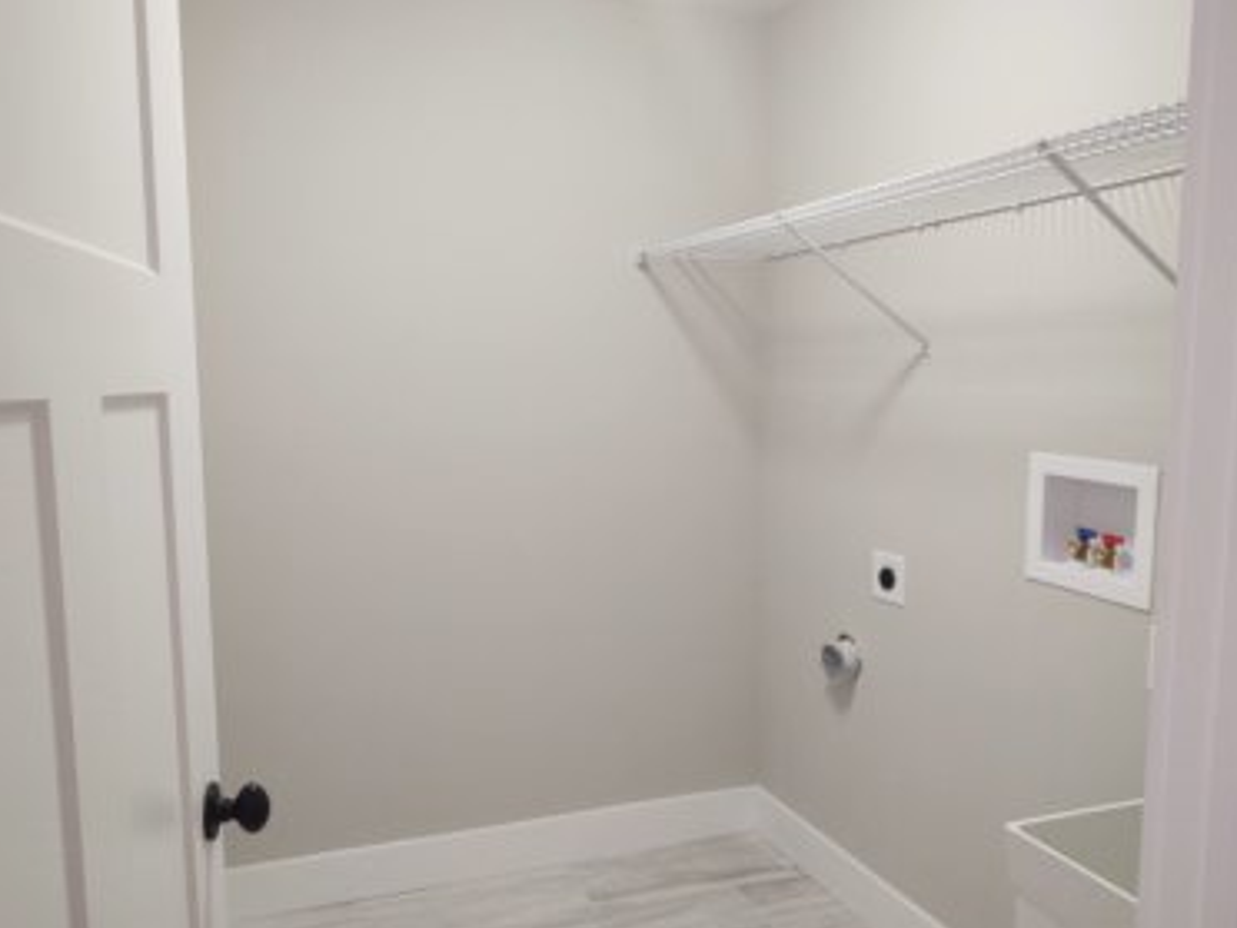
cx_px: 585
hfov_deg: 61.6
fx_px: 1036
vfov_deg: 48.2
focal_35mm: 29
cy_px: 496
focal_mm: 4.75
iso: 247
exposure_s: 1/50
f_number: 1.7
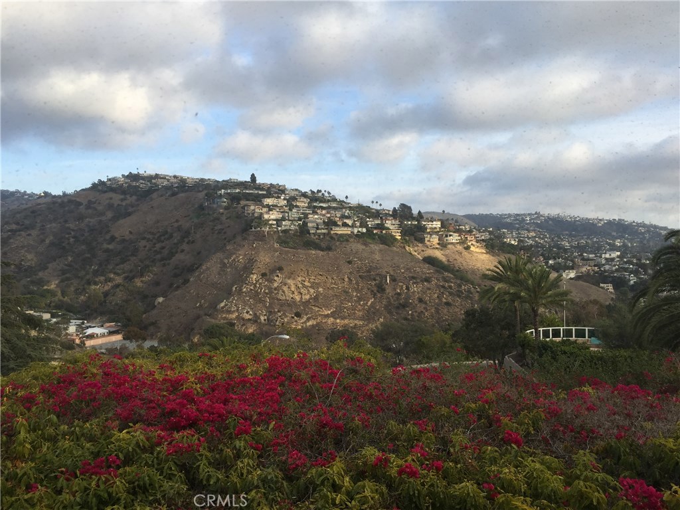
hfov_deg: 61.7
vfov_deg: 48.2
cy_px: 255
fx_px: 570
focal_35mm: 29
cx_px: 340
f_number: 2.2
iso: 32
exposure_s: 1/628
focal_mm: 4.15
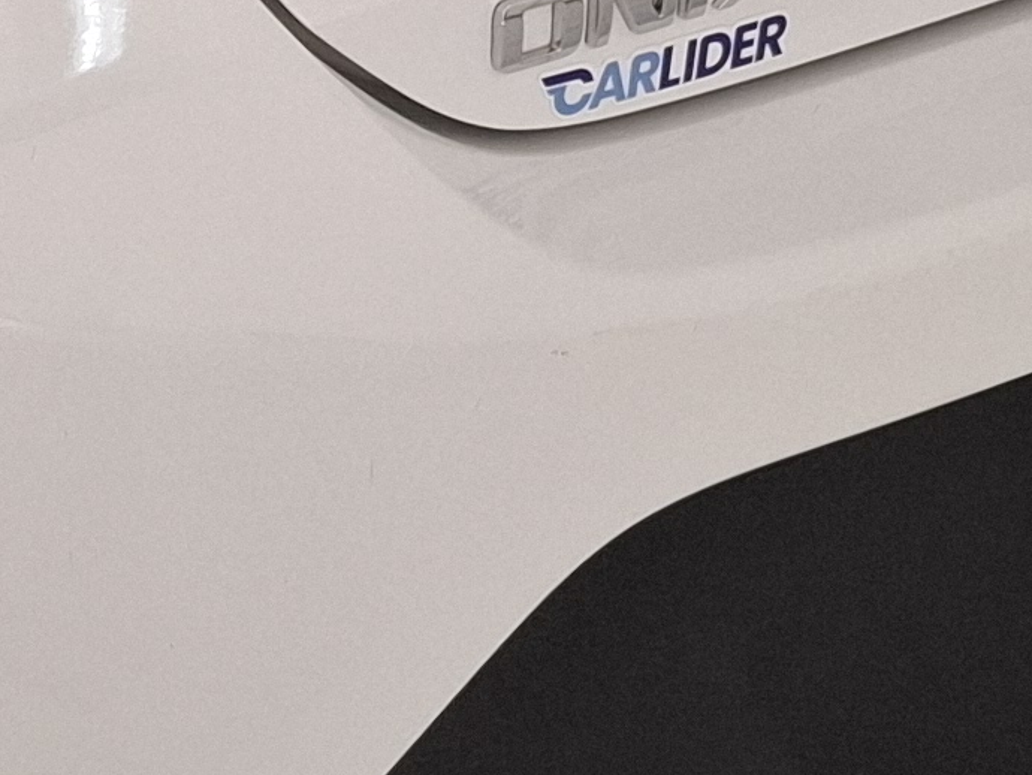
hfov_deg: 13.9
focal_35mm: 136
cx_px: -313
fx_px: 4056
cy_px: -483
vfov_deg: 10.4
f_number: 1.8
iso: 200
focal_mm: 5.54
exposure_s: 1/120
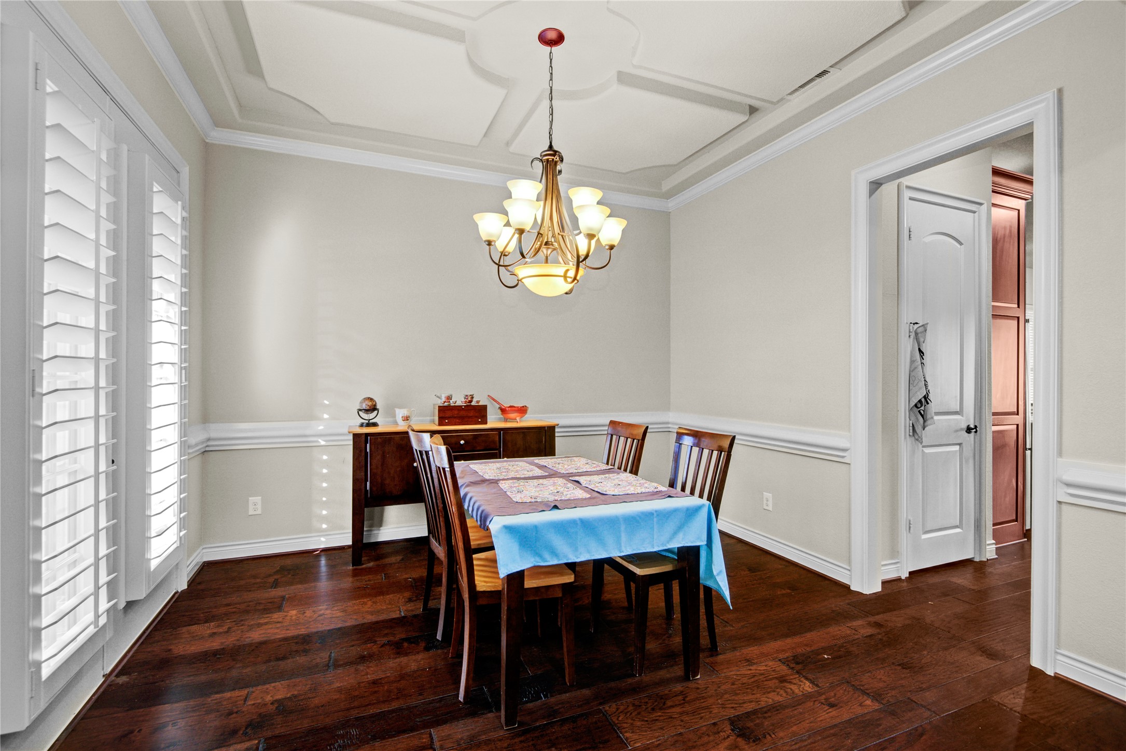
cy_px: 376
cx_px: 563
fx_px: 500
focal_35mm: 16
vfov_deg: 73.7
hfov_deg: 96.7
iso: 400
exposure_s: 1/8
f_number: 8
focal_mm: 16
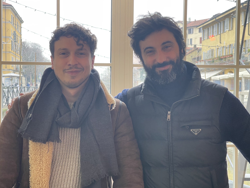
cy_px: 95
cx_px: 127
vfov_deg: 22.6
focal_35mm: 65
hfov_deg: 29.8
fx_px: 469
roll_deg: -0.5
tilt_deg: -1.7
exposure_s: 1/99
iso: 64
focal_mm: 7.5
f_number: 2.2
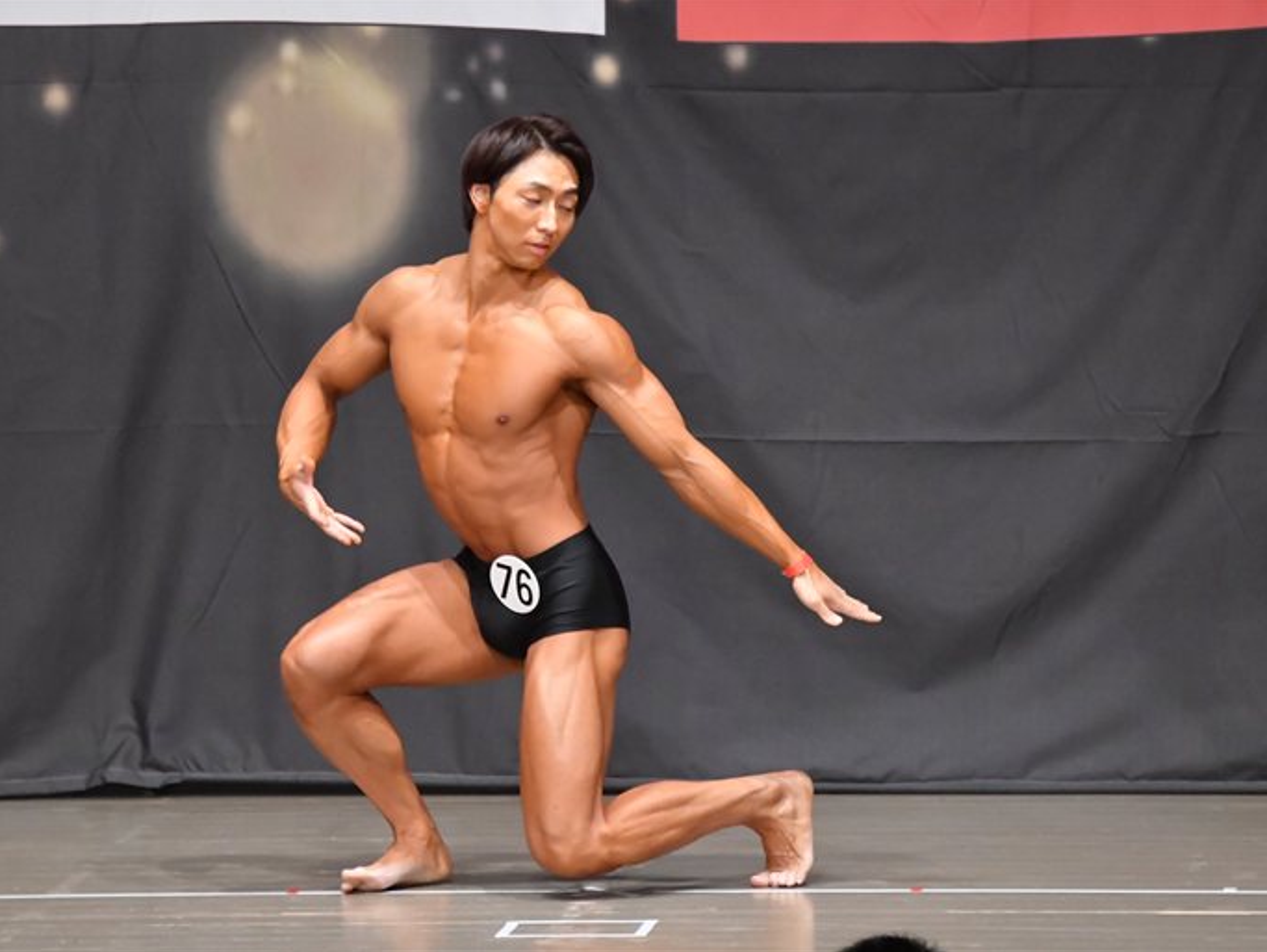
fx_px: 11975
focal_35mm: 327
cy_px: 475
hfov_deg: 6.1
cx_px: 626
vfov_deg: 4.6
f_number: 5.6
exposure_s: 1/400
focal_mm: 200
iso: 8000
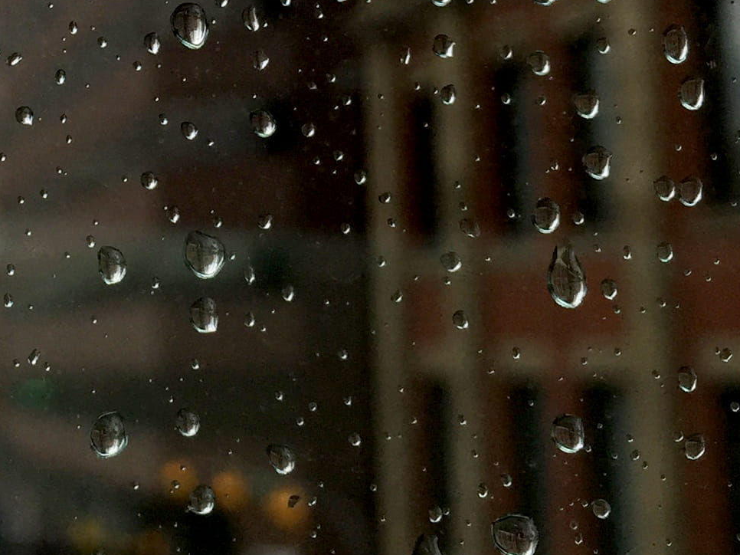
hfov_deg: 19.6
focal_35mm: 98
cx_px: 35
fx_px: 2094
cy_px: -24
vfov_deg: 14.8
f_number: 2.2
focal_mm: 4.15
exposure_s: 1/430
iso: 32
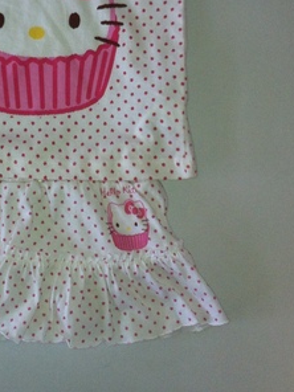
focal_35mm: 79
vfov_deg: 24.5
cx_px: 49
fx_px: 895
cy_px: 115
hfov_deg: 18.5
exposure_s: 1/35
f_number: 2.8
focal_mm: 3.85
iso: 80
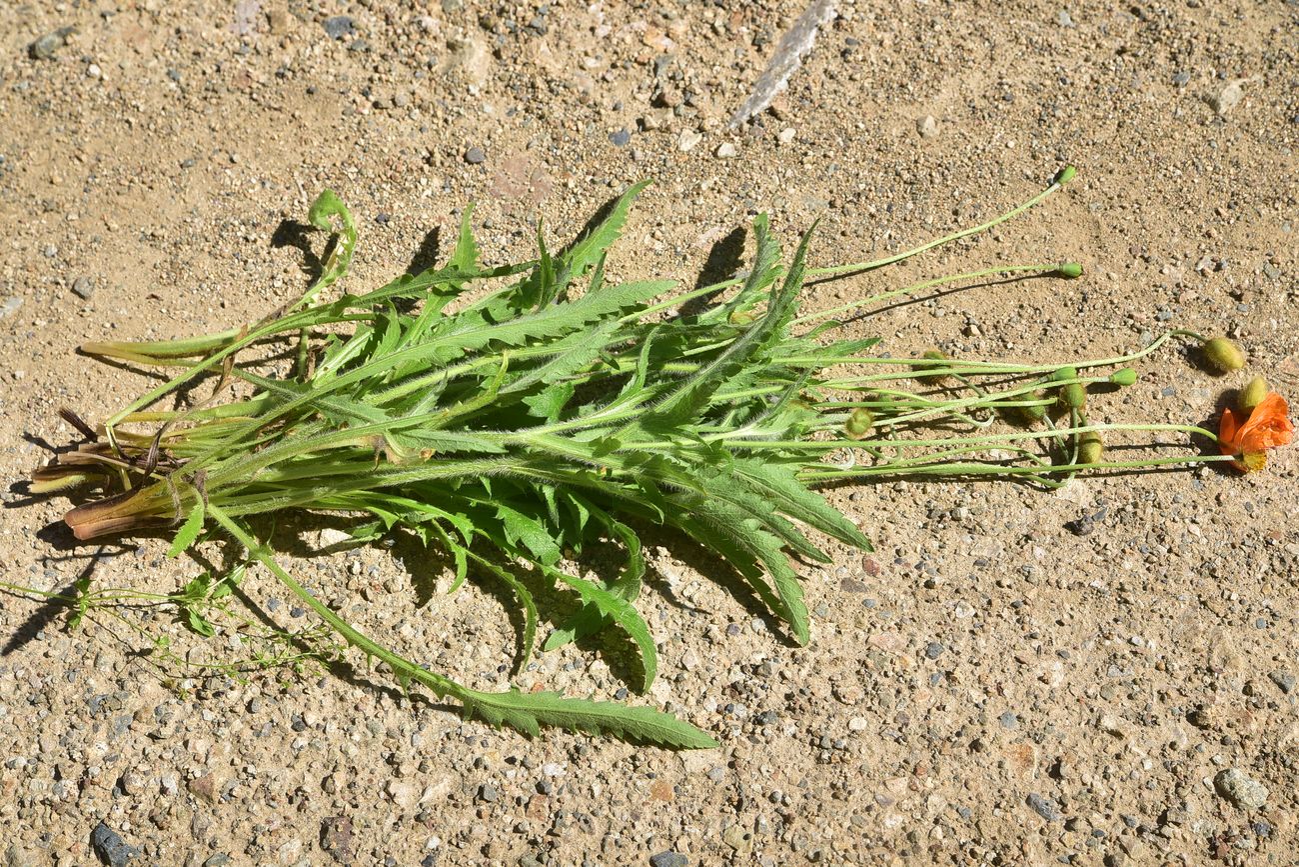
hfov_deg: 31.0
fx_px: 2346
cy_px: 434
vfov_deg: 20.9
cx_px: 650
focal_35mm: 65
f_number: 13
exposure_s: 1/250
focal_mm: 65
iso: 160
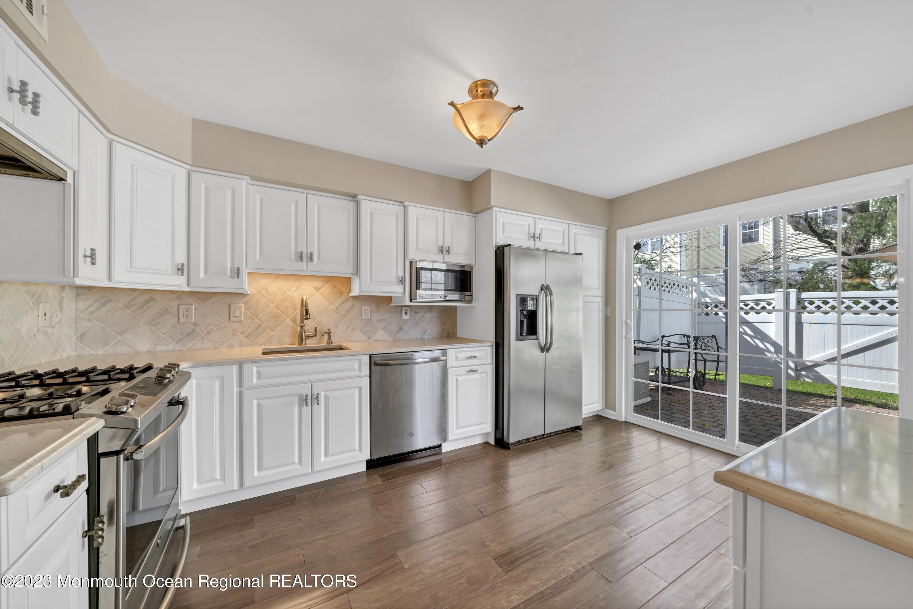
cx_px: 456
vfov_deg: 90.0
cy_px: 304
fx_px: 304
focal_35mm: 12
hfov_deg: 112.6
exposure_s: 1/80
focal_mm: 12
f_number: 8
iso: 100
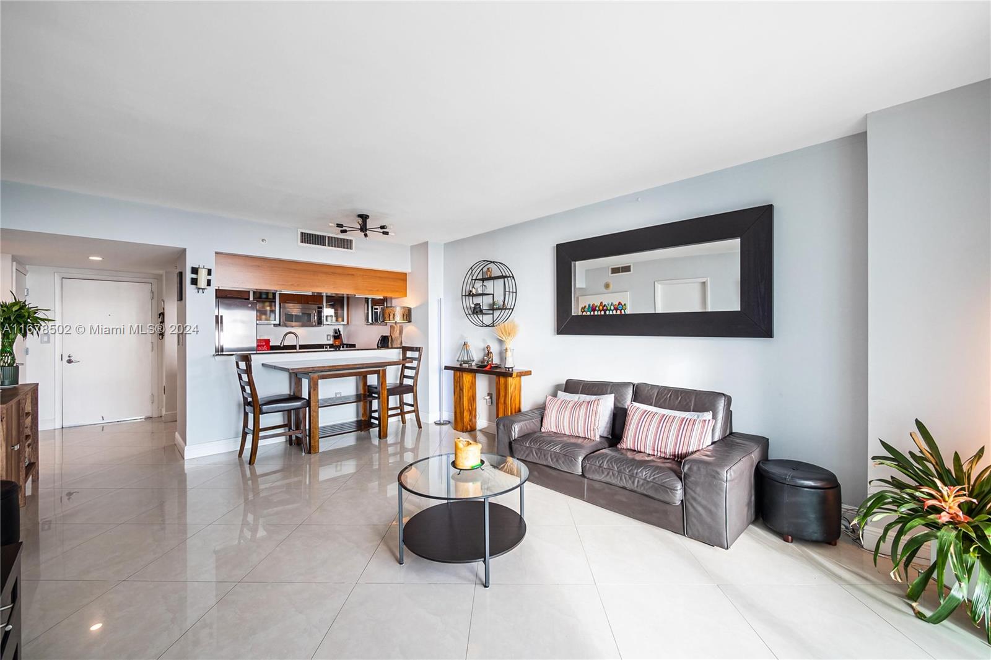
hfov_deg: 104.3
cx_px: 496
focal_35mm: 14
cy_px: 330
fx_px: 385
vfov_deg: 81.2
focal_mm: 7
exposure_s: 1/15
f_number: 5
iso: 100
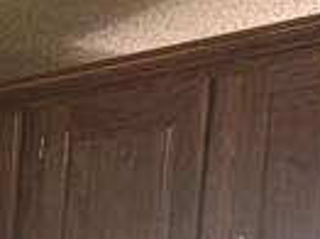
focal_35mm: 188
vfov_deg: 7.0
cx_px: -430
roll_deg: -1.4
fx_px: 1736
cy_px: 737
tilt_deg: -10.3
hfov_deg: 9.5
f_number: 1.78
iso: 125
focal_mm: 6.76
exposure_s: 1/210
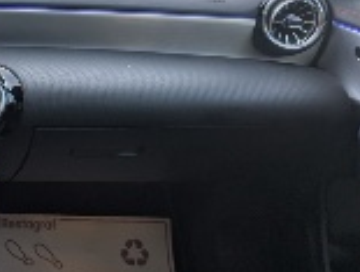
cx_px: -107
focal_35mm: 64
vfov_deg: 22.8
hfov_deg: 25.9
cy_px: 65
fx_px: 667
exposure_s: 1/268
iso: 17
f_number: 1.68
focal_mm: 6.9
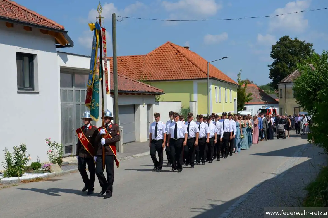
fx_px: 487
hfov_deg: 37.2
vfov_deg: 25.3
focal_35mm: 54
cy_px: 109
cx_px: 164
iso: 110
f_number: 8
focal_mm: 35
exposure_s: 1/500
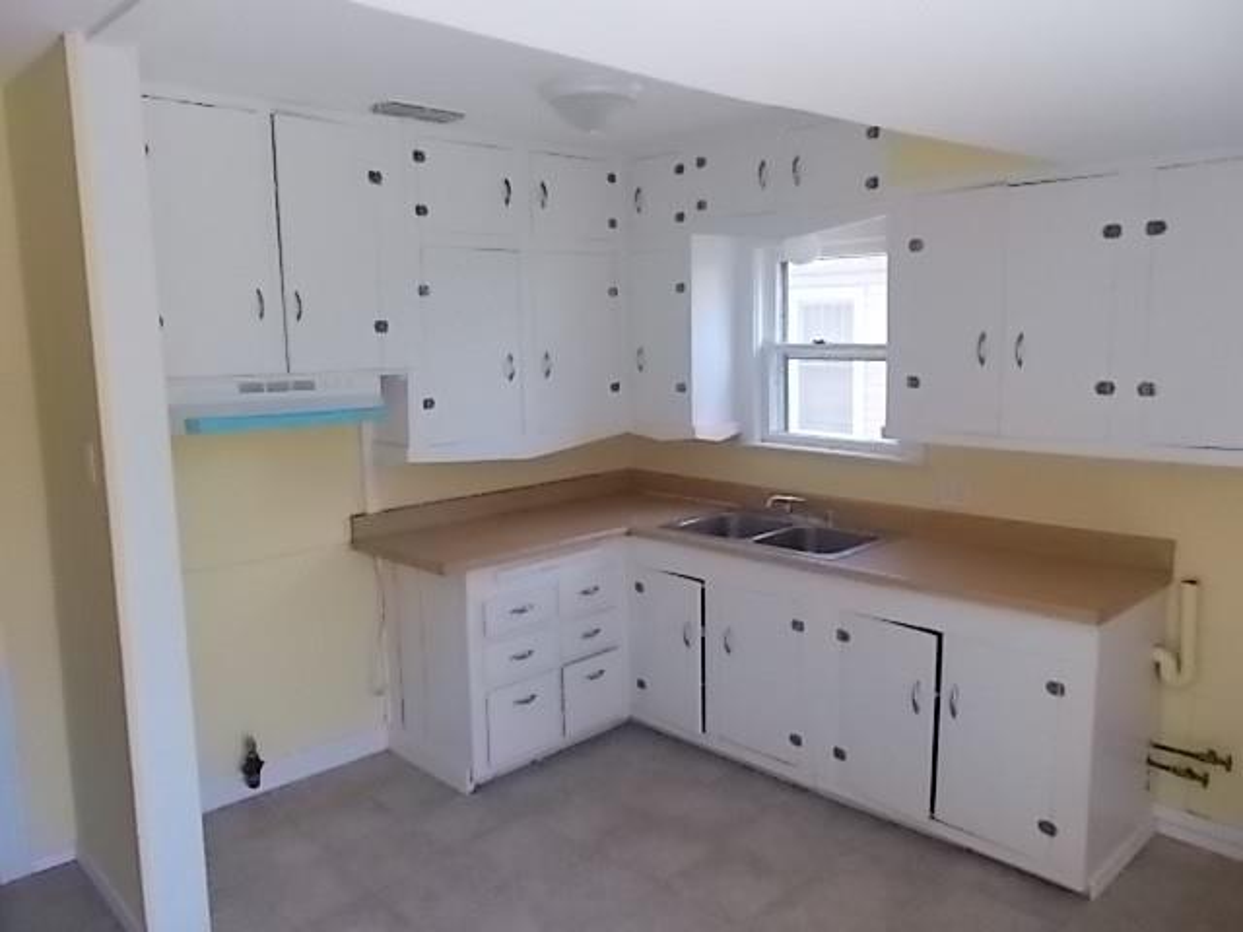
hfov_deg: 67.3
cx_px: 622
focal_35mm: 26
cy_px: 466
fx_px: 934
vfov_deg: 53.1
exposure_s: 1/200
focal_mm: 4.6
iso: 400
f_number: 3.2
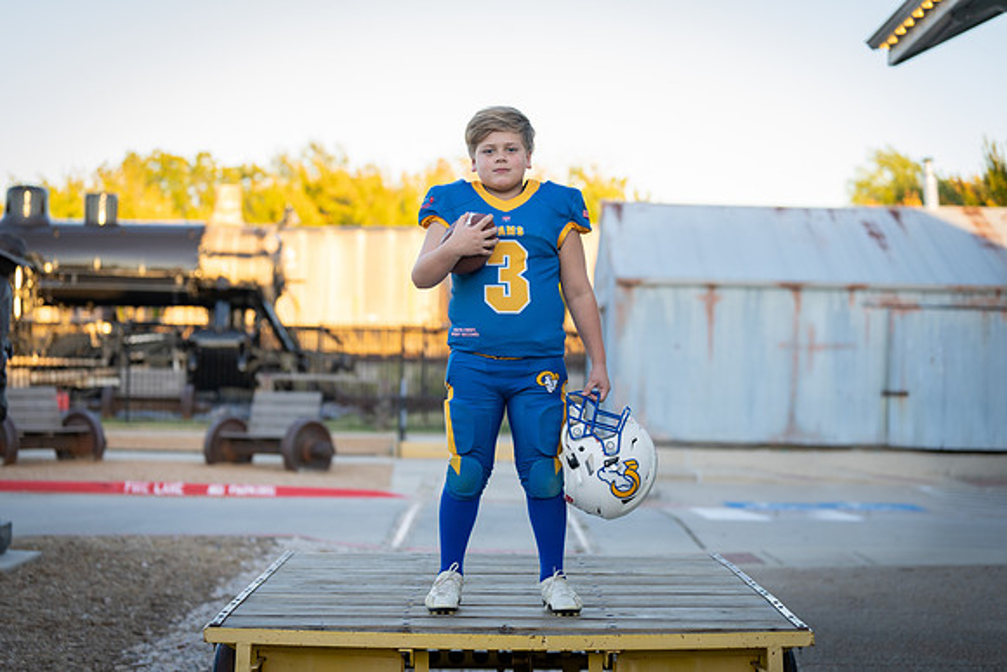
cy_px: 336
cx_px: 504
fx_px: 2016
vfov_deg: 18.9
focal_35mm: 72
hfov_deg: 28.0
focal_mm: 70
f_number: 2.8
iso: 250
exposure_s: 1/320
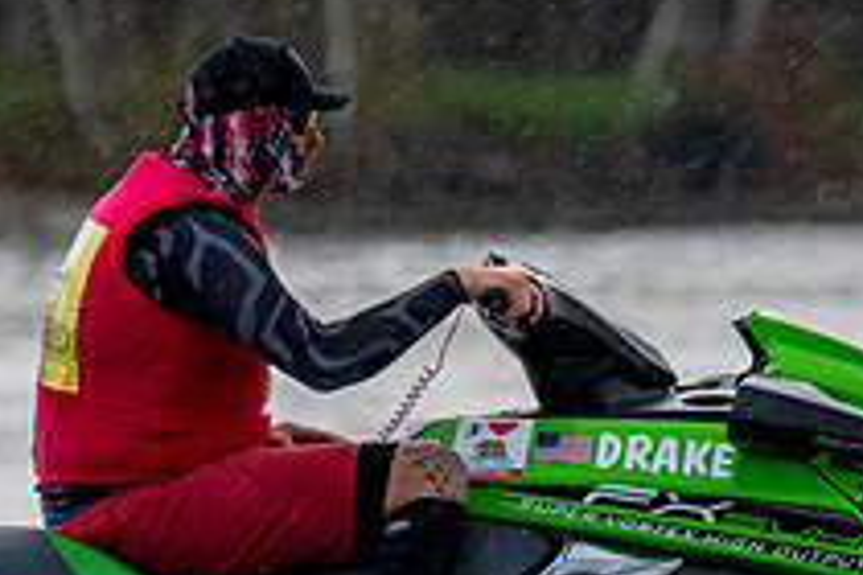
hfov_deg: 1.6
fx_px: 29987
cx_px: 640
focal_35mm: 1251
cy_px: 334
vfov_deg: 1.1
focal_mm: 420
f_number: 6
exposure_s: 1/400
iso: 800
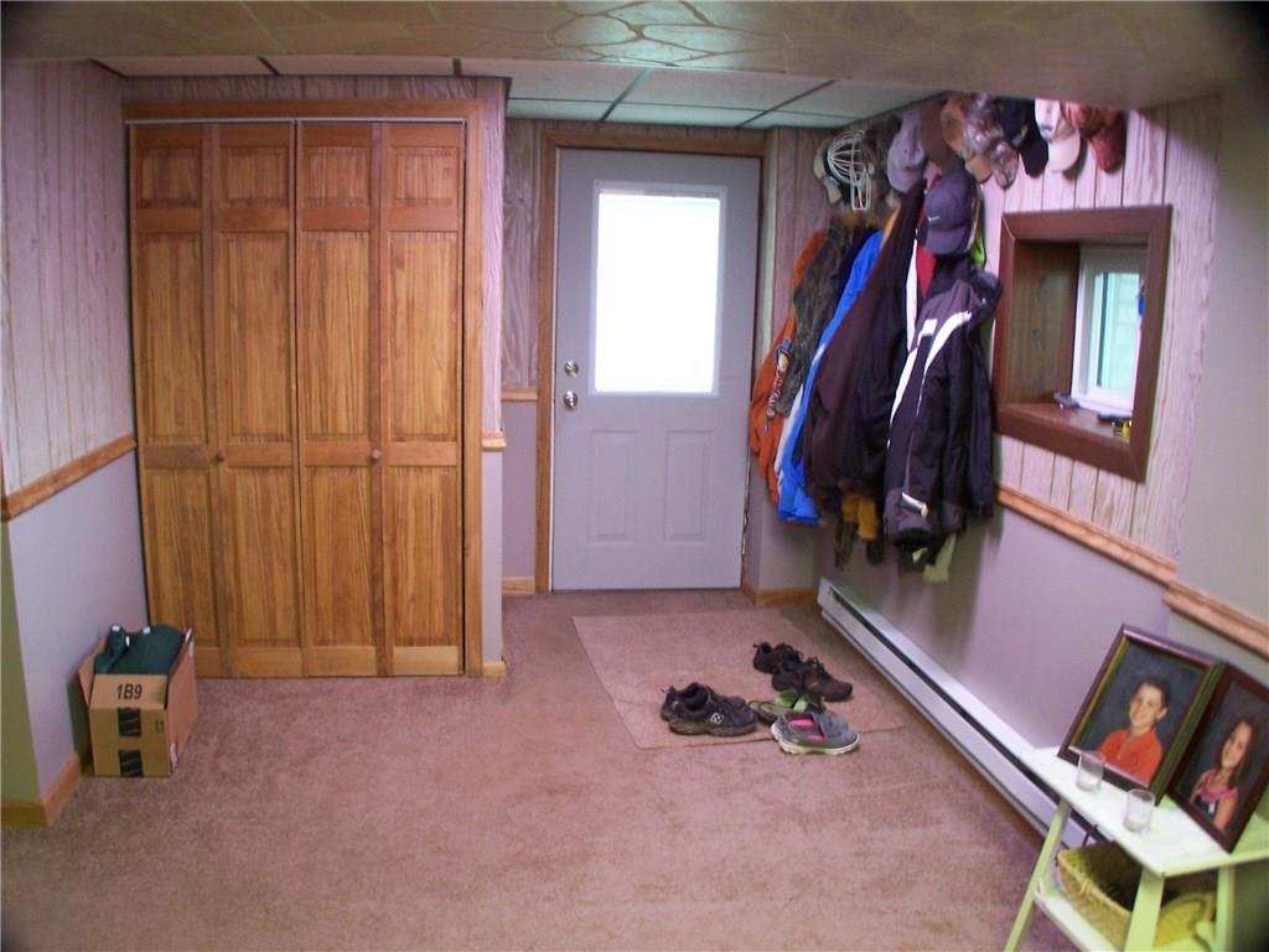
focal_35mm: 38
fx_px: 1393
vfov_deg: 37.7
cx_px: 634
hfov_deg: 49.0
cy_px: 476
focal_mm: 6.3
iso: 140
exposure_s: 1/3
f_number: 2.8
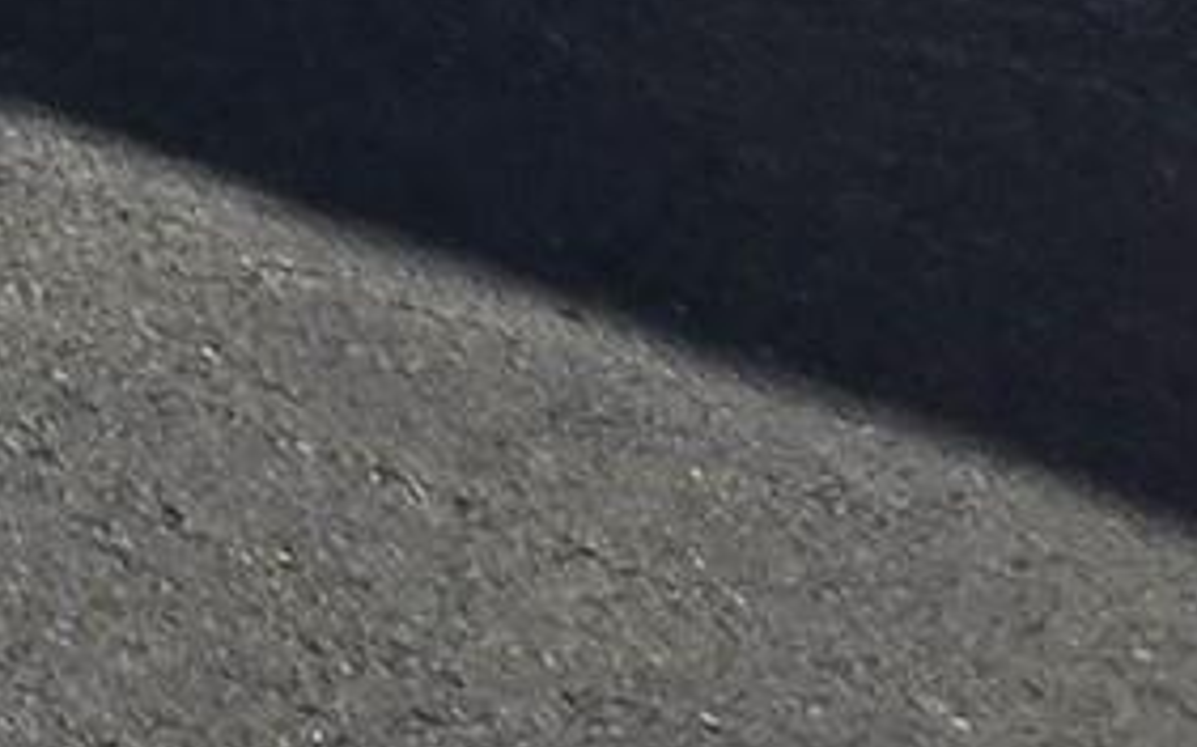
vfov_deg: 8.2
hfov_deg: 12.2
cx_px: -2182
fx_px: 3261
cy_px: -2139
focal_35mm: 100
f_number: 1.9
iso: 32
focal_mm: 2.2
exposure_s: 1/2752
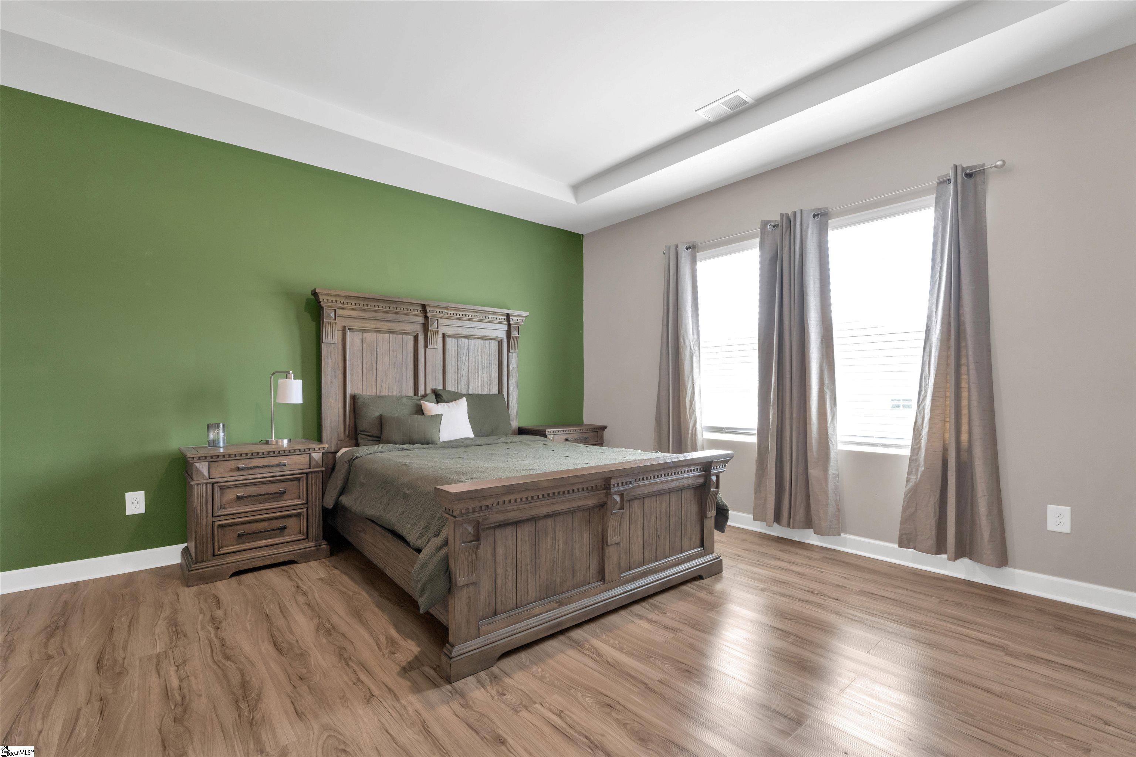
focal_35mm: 16
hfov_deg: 95.0
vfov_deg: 72.1
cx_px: 568
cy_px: 378
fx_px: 521
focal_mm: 16.5
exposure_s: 1/13
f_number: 9
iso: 320
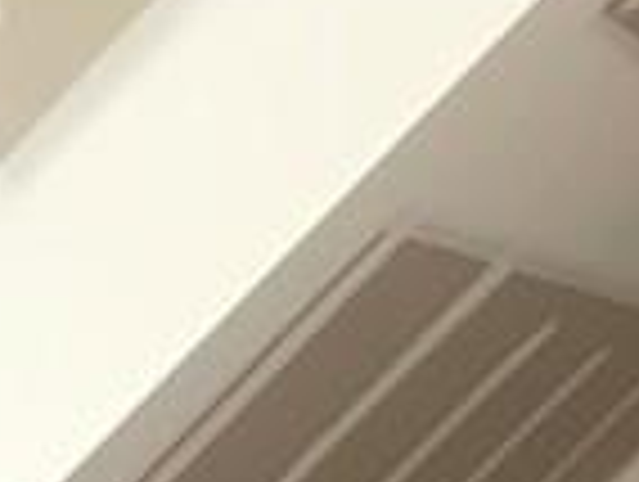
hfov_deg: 7.8
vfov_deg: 6.8
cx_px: 2088
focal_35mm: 209
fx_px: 3865
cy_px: 1090
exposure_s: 1/30
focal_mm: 4.15
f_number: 2.2
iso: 80
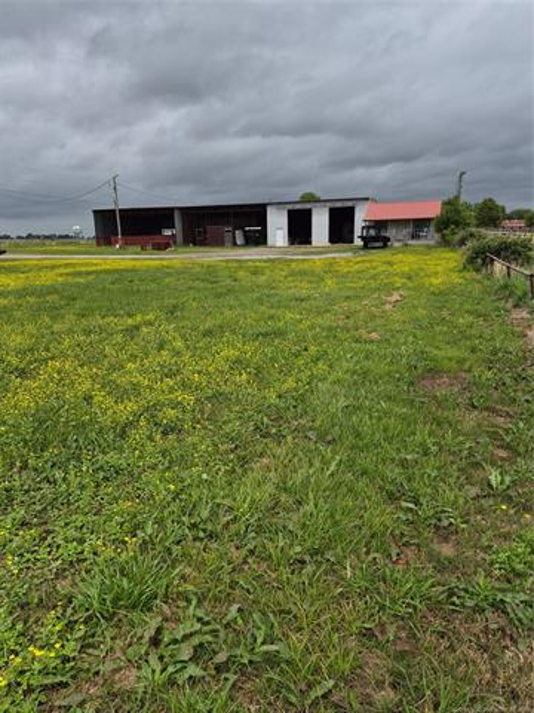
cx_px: 267
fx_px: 473
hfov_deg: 58.9
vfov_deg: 73.9
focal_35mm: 23
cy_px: 356
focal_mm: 5.4
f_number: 1.8
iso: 50
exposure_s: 1/7696
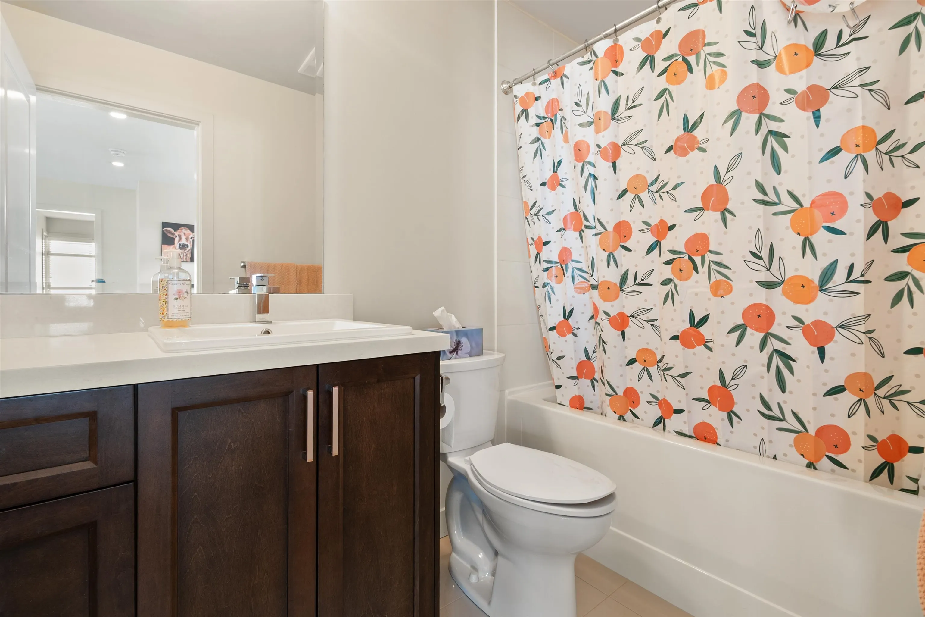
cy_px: 308
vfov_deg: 77.3
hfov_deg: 100.4
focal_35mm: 15
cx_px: 462
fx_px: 385
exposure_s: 1/1.25
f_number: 9
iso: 320
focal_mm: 10
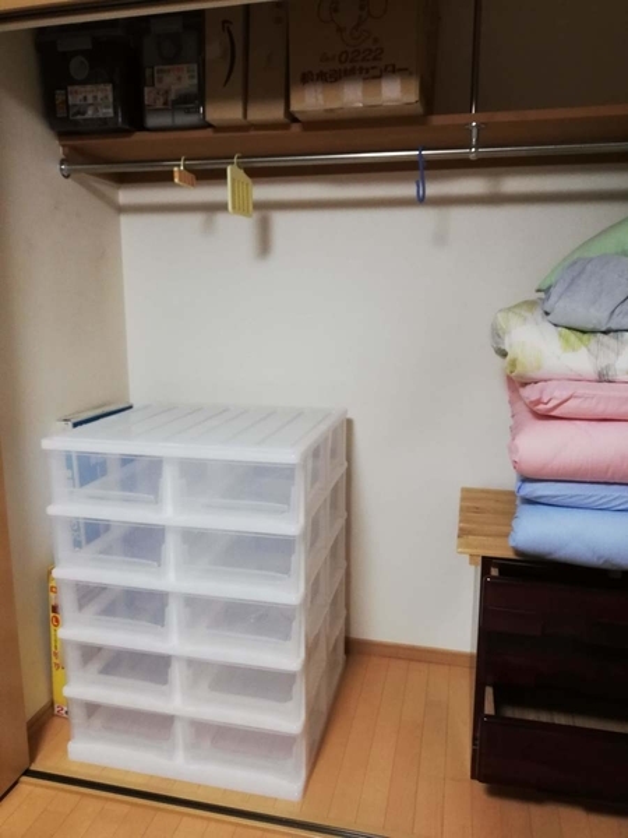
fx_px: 629
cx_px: 314
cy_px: 419
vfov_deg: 67.3
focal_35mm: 26
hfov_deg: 53.1
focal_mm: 3.81
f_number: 2.2
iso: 320
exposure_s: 1/25
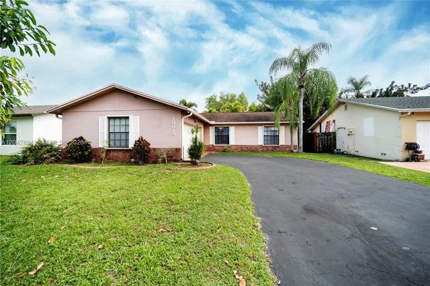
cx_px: 215
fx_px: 167
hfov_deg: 104.3
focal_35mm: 14
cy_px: 143
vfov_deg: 81.1
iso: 640
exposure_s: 1/200
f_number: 10
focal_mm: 14
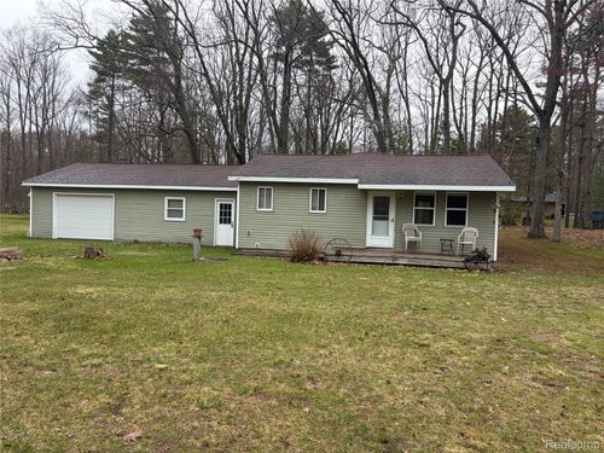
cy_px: 226
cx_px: 302
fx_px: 454
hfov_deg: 67.3
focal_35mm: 26
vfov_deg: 53.1
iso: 50
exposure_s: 1/566
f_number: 1.6
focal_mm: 5.96
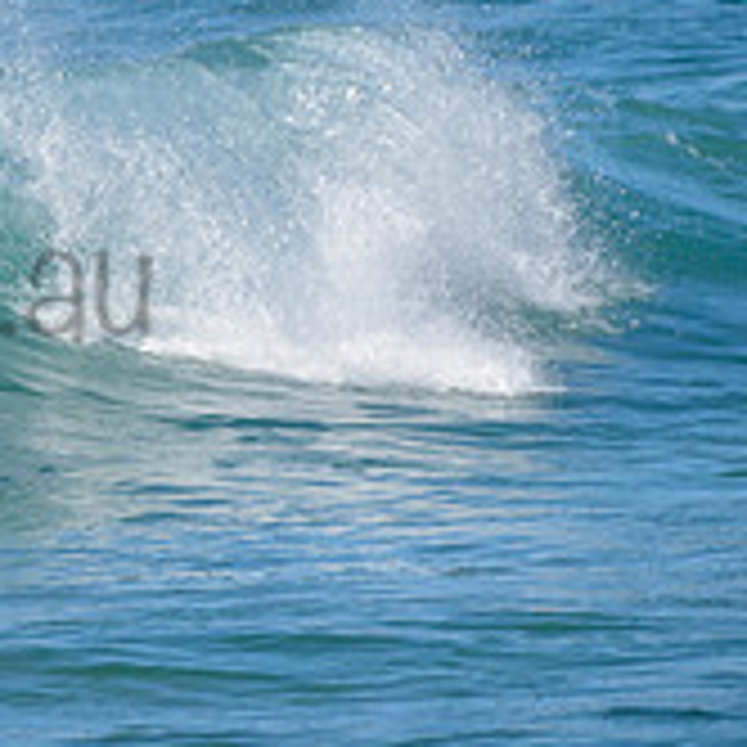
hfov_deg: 1.2
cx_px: -324
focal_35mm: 1482
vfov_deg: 1.2
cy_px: 232
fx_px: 36182
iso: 160
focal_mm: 500
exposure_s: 1/2000
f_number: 5.6
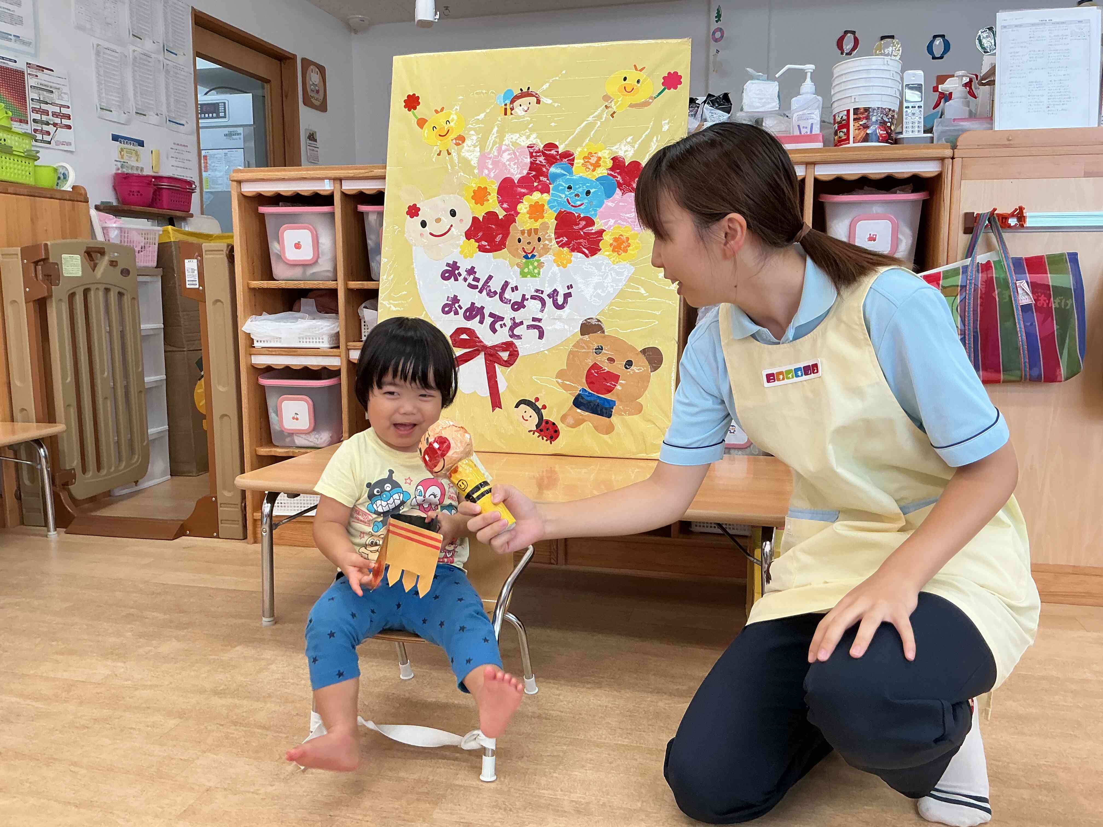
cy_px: 414
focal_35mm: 29
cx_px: 552
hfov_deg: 61.7
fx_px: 924
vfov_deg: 48.2
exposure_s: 1/120
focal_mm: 3
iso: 50
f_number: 1.8
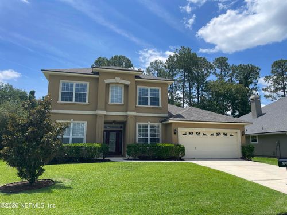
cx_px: 144
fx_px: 216
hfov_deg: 67.3
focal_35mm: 26
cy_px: 108
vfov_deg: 53.1
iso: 32
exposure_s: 1/3861
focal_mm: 4.2
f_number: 1.6
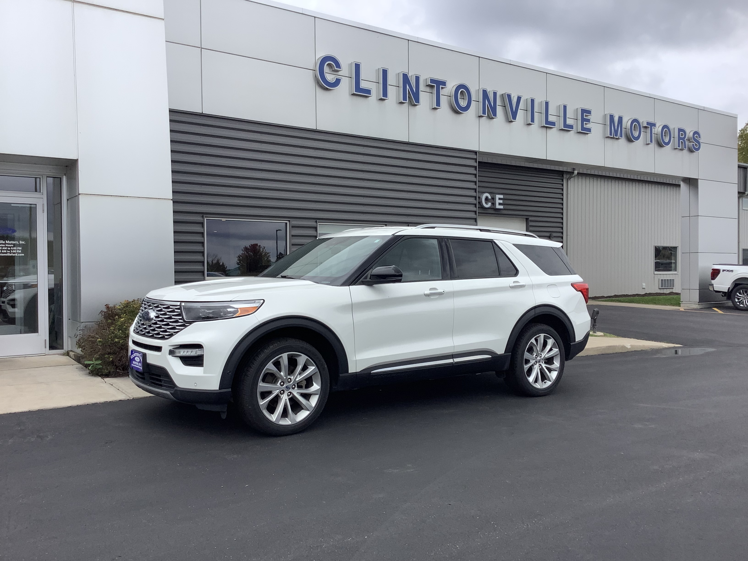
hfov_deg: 58.4
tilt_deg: -2.3
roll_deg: -0.1
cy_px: 280
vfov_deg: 45.4
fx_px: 670
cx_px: 374
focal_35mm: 31
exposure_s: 1/519
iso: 25
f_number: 2.4
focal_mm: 3.3
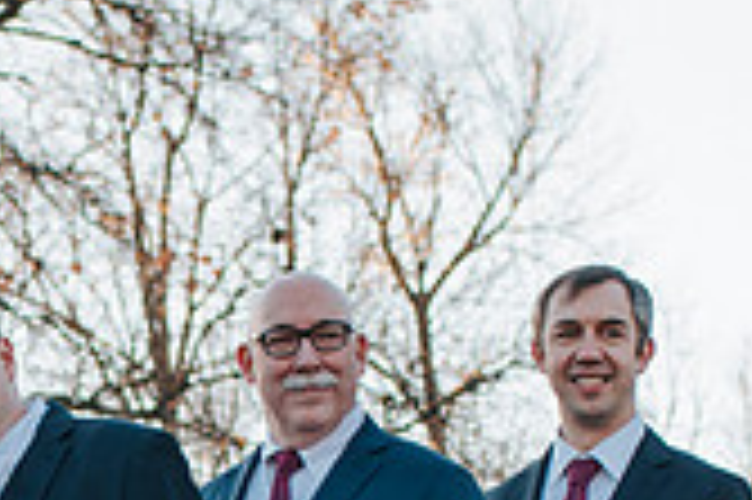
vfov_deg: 7.0
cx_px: -166
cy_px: 836
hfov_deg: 10.5
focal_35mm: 193
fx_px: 4028
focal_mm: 35
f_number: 2.8
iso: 100
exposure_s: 1/250
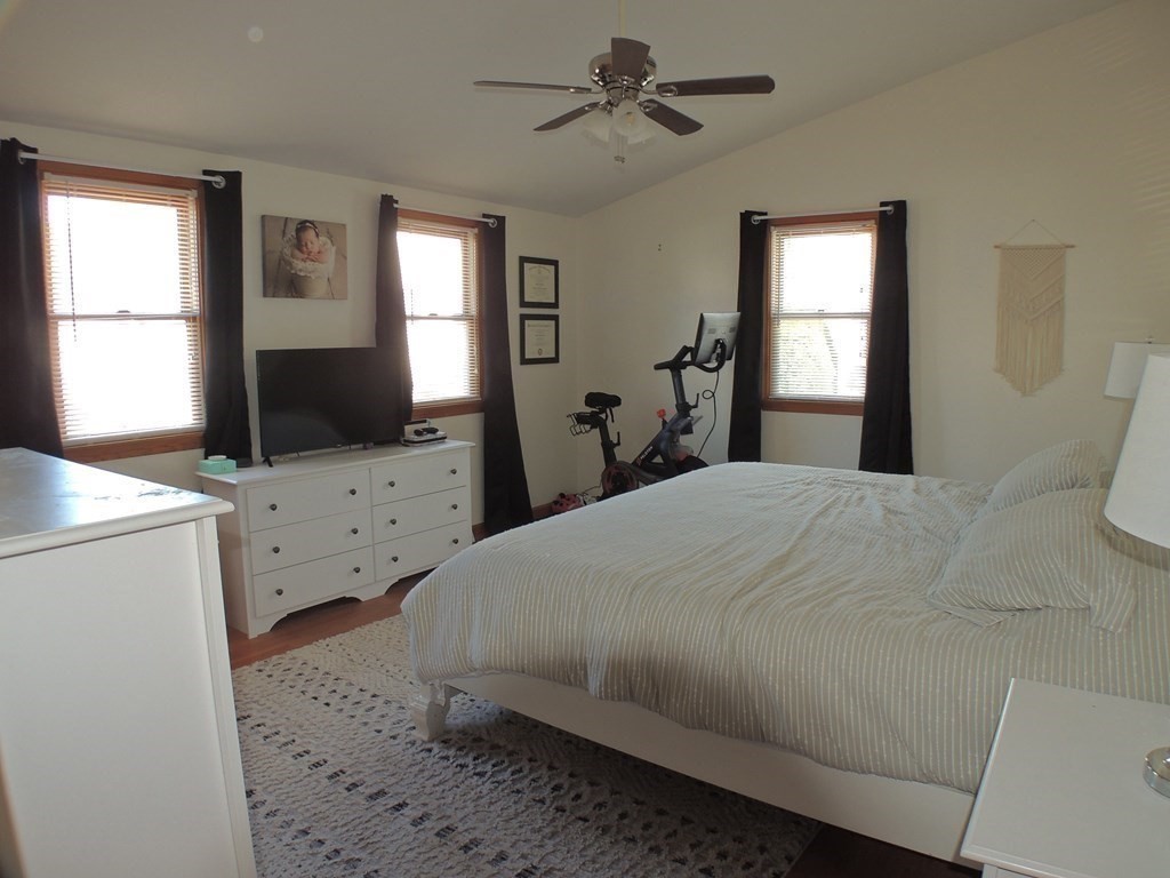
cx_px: 585
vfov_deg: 46.8
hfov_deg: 60.0
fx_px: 1014
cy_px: 439
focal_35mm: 30
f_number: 3.1
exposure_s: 1/40
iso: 180
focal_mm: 5.3
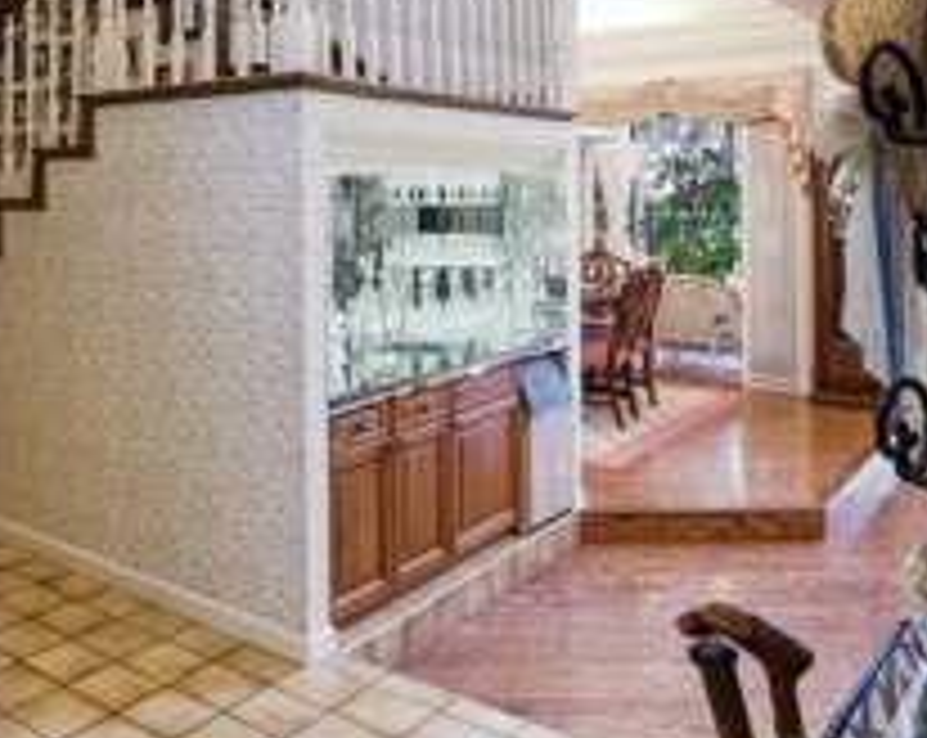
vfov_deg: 40.8
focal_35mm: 35
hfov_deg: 47.7
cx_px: 140
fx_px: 958
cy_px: 180
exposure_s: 1/100
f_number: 8
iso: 800
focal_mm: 16
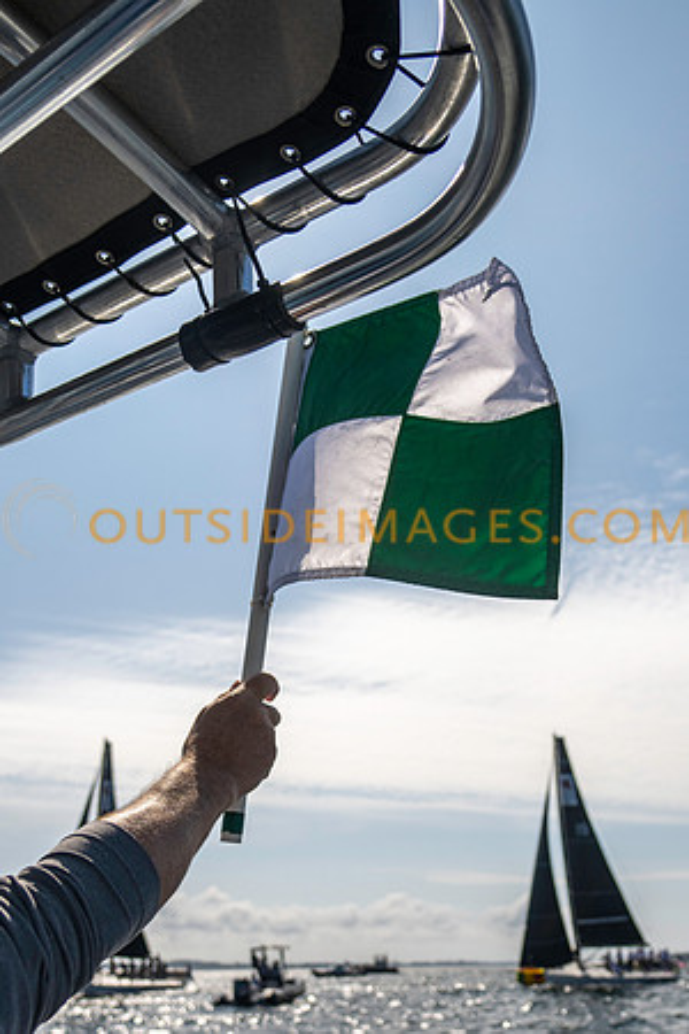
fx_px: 1052
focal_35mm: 37
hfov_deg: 36.3
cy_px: 517
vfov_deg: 52.3
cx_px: 344
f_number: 4
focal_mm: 24
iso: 125
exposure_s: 1/5000
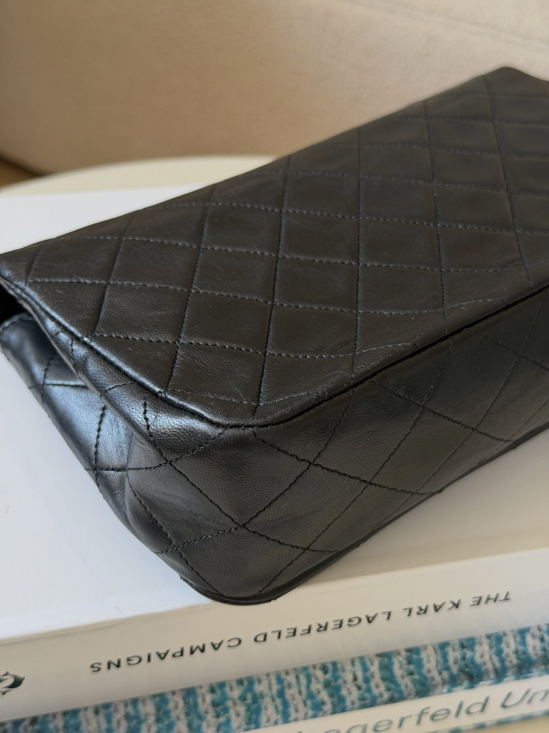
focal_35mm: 48
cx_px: 274
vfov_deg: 39.7
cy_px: 366
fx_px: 1015
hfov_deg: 30.3
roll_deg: -6.2
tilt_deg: -44.5
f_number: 1.78
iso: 125
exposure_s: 1/82
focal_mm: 6.76
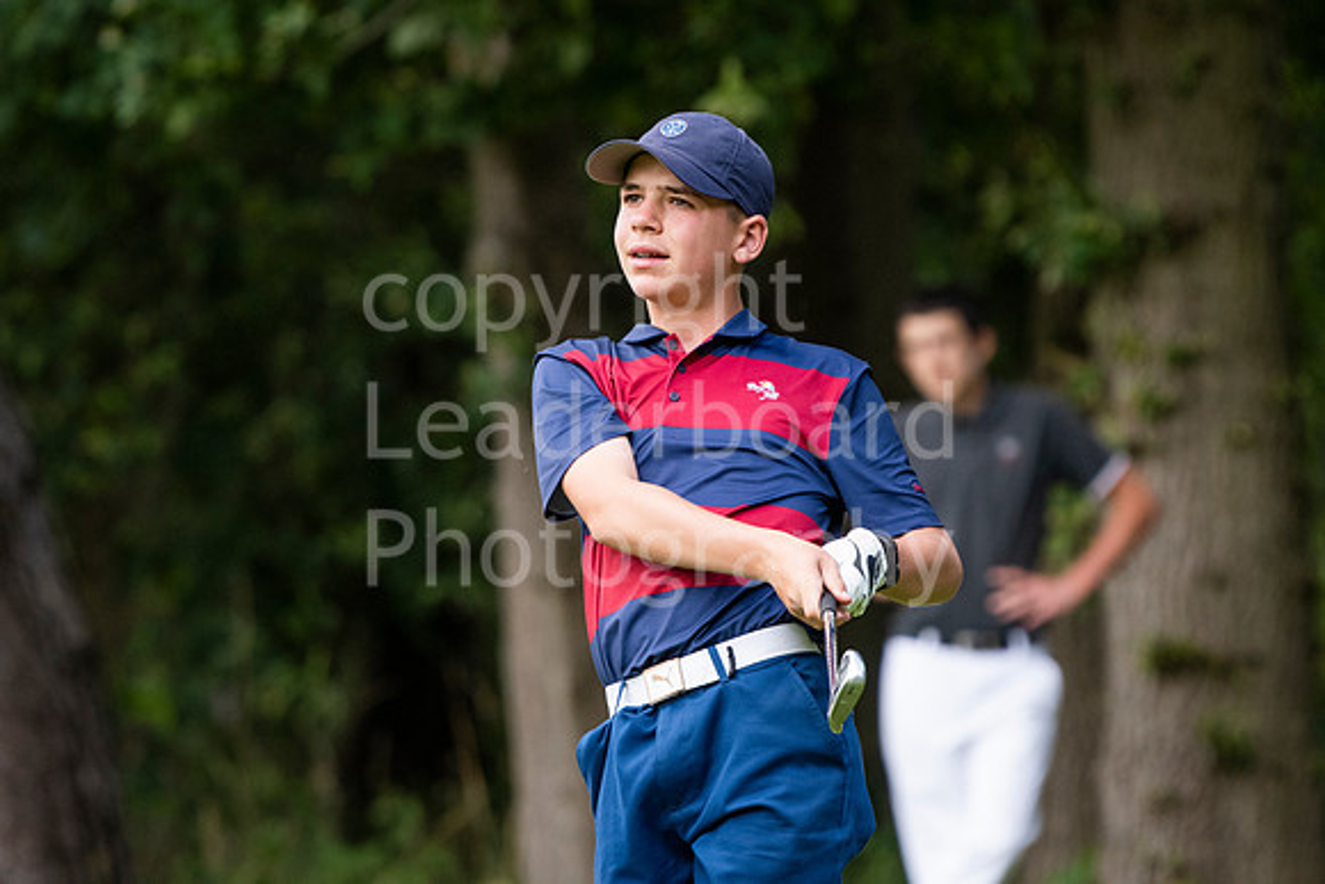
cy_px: 442
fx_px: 20983
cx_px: 662
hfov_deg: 3.6
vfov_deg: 2.4
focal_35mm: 570
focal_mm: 380
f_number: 5.6
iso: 1600
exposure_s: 1/1000
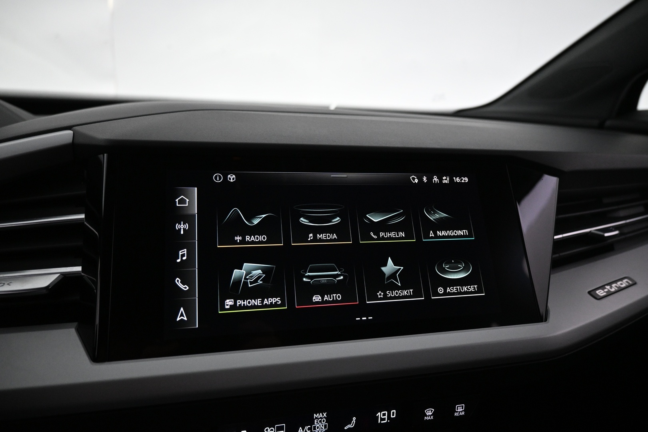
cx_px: 324
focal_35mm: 24
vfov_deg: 53.1
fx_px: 432
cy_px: 216
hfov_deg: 73.7
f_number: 3.5
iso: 1600
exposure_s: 1/80
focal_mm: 16
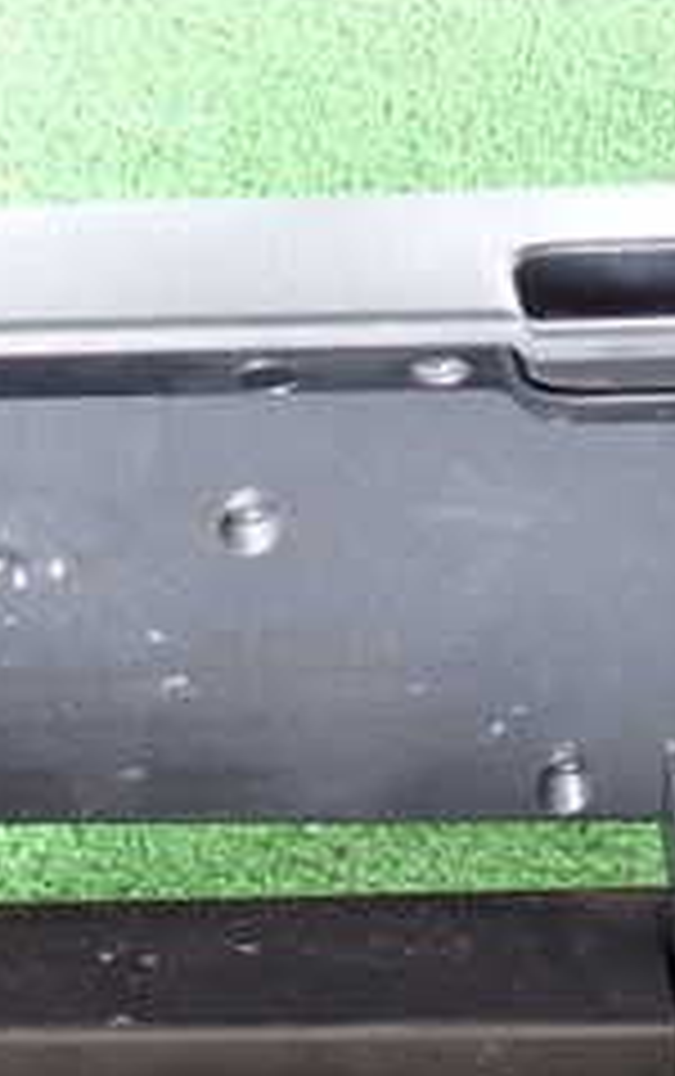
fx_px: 2494
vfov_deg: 24.1
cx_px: 243
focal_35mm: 85
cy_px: 815
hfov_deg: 15.4
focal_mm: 5.79
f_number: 2.4
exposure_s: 1/30
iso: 200
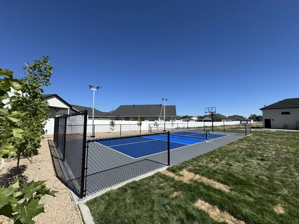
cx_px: 150
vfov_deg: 85.7
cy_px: 112
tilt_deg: +2.7
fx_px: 121
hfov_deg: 102.1
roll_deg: +0.0
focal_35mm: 14
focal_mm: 2.22
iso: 50
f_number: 2.2
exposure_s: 1/3390
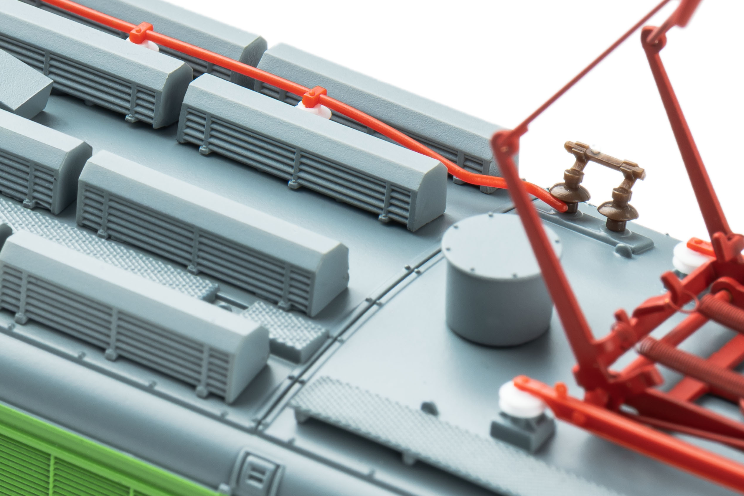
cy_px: 88
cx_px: -55
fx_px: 5104
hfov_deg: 8.3
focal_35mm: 247
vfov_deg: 5.6
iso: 100
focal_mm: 105
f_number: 22
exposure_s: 1/8
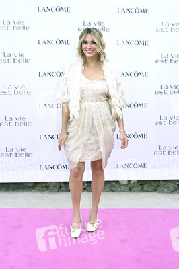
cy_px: 134
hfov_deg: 40.5
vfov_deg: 58.0
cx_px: 90
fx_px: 243
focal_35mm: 32
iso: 800
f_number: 7.1
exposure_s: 1/200
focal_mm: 32.5
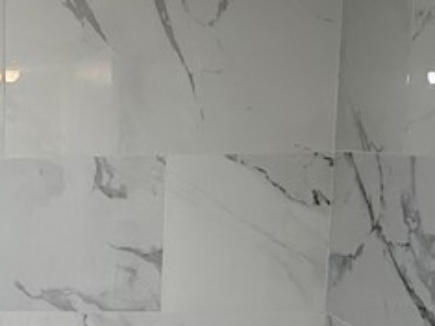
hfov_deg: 27.4
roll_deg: +0.7
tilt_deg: -8.6
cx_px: -106
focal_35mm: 61
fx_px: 766
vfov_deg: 23.7
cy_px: 252
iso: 100
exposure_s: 1/120
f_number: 2.2
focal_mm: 2.22
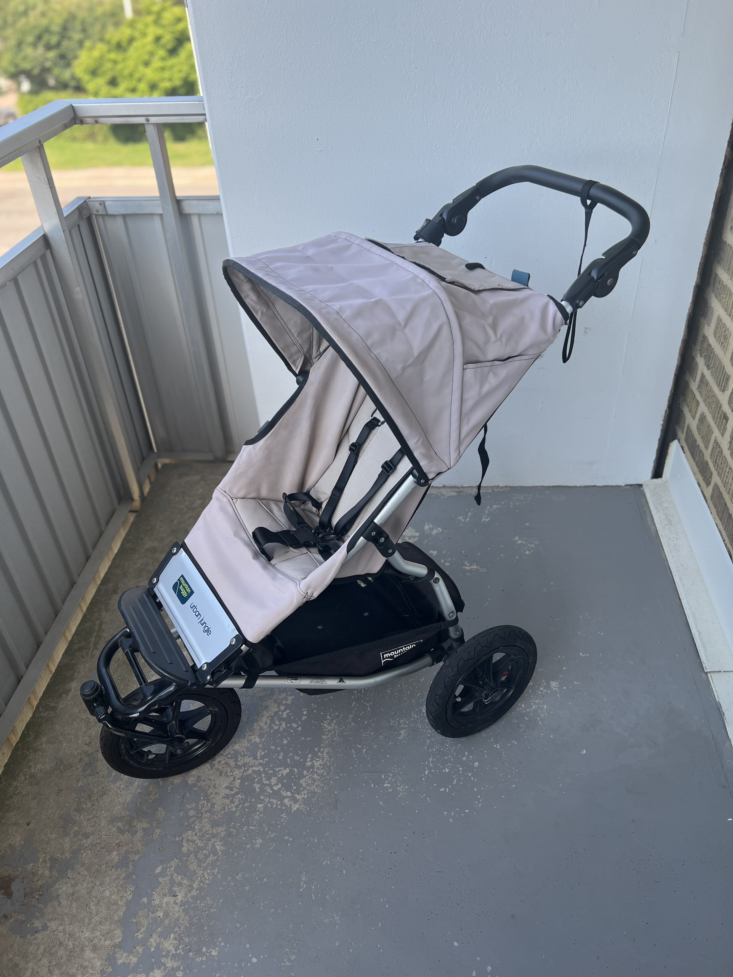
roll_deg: +3.8
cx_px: 366
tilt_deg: -36.0
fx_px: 734
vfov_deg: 67.3
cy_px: 488
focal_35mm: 26
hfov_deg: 53.1
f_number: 1.5
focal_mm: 5.7
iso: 50
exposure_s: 1/621
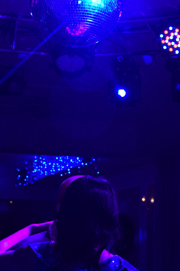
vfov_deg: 23.8
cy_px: 176
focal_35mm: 85
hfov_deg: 16.1
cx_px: 74
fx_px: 638
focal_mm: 27
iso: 1600
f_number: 2.8
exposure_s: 1/640
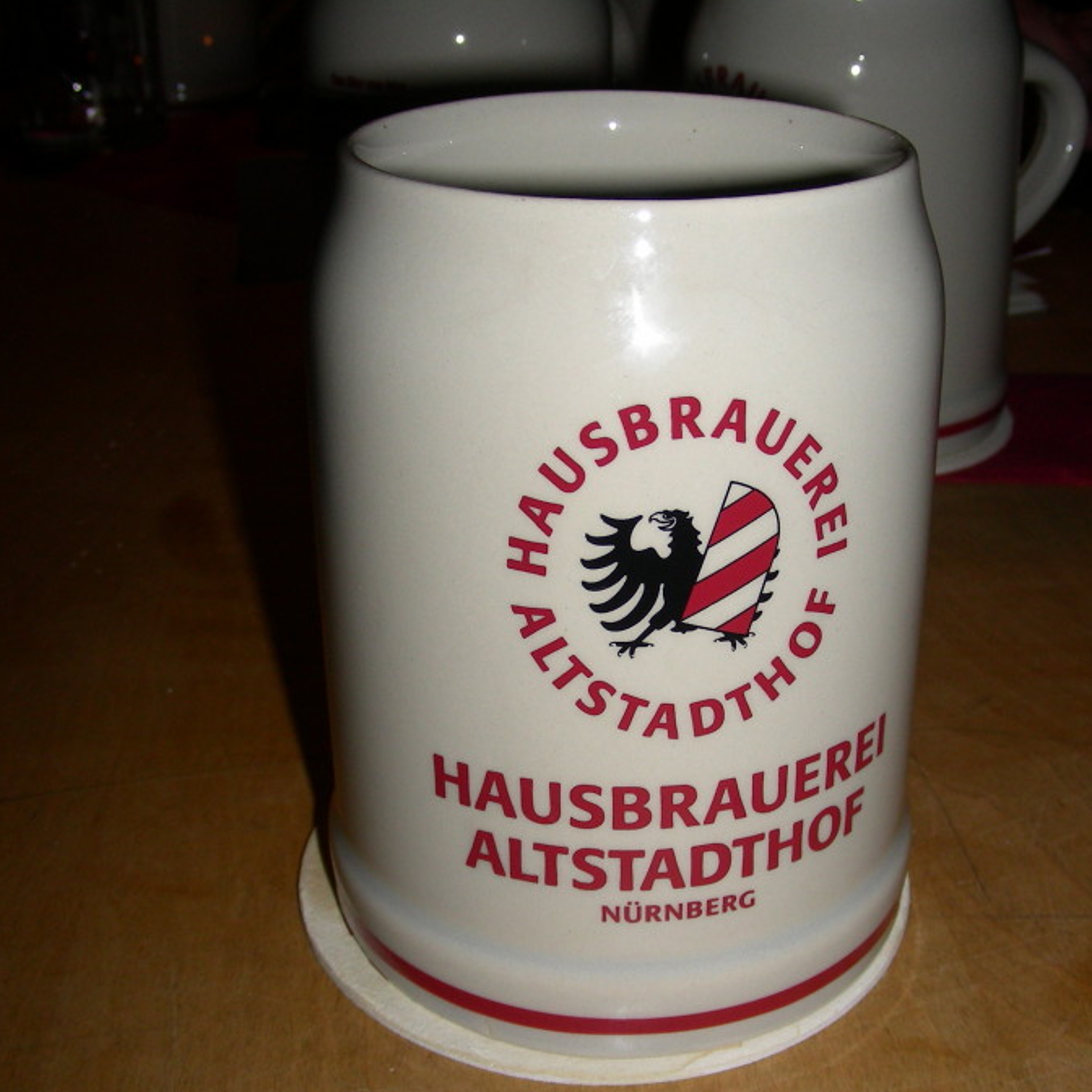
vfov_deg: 37.6
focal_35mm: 45
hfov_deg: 37.5
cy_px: 547
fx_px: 1606
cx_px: 637
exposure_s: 1/60.1
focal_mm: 6.3
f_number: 3.5
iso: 50
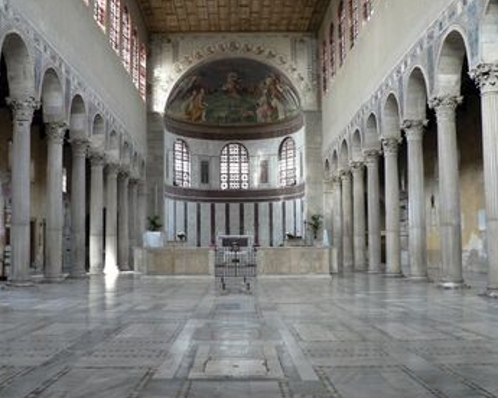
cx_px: 235
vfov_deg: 39.2
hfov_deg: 47.9
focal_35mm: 38
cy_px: 198
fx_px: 560
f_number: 2.8
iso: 200
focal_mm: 6
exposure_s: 1/4
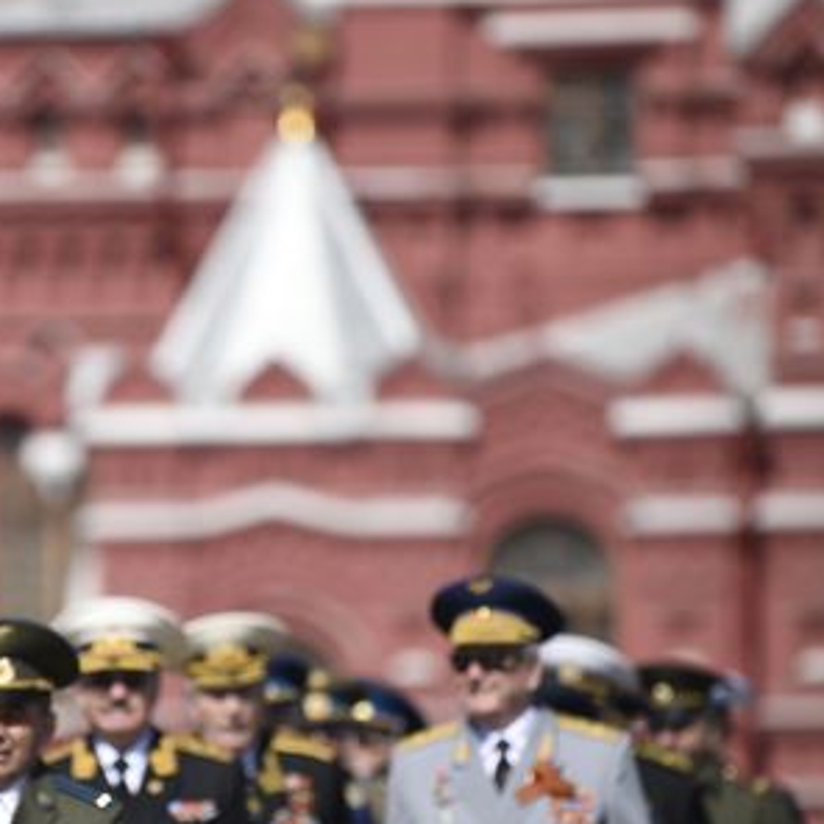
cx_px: 64
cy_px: 479
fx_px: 10826
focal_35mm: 402
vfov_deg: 4.4
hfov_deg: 4.4
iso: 100
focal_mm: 200
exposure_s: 1/2000
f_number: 2.8
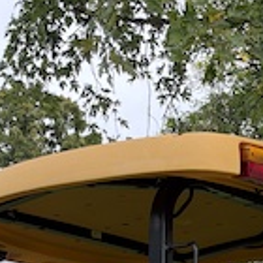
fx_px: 1040
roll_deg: -3.2
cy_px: 456
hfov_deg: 14.1
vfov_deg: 13.2
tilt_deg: +2.1
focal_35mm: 121
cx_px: 276
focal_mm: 6.93
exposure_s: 1/545
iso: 80
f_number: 1.8
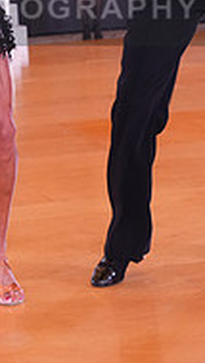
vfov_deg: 14.4
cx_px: 11
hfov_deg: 8.2
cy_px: -5
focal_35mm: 147
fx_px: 1419
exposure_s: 1/200
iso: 2000
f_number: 4.5
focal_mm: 46
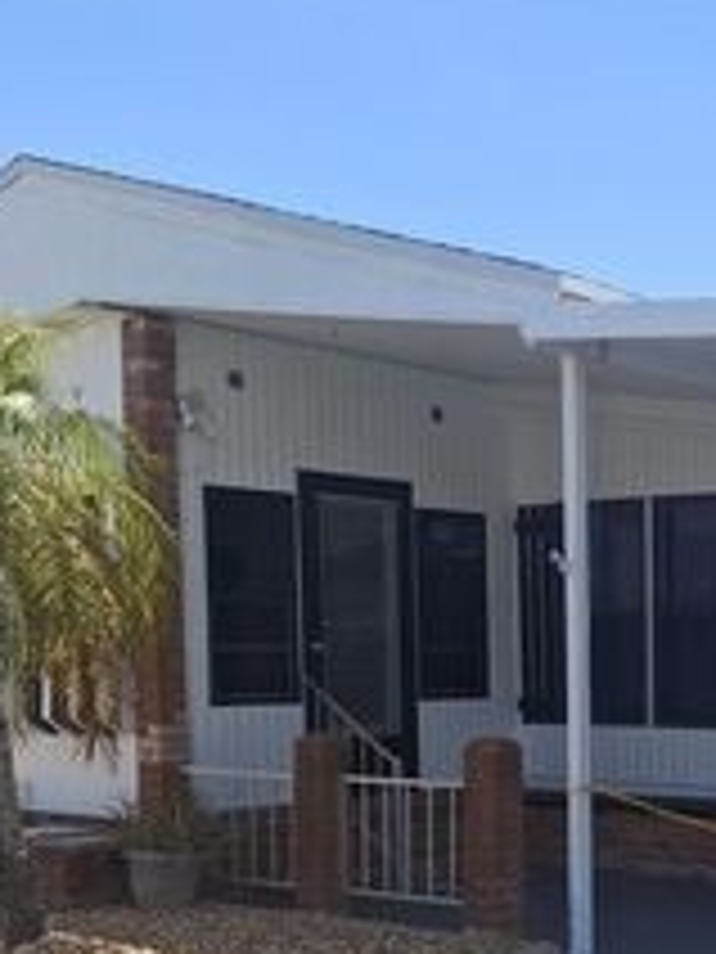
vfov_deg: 32.0
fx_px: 1627
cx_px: 743
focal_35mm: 59
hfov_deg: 23.6
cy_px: 740
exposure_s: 1/1208
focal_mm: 4.69
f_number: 1.8
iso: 32
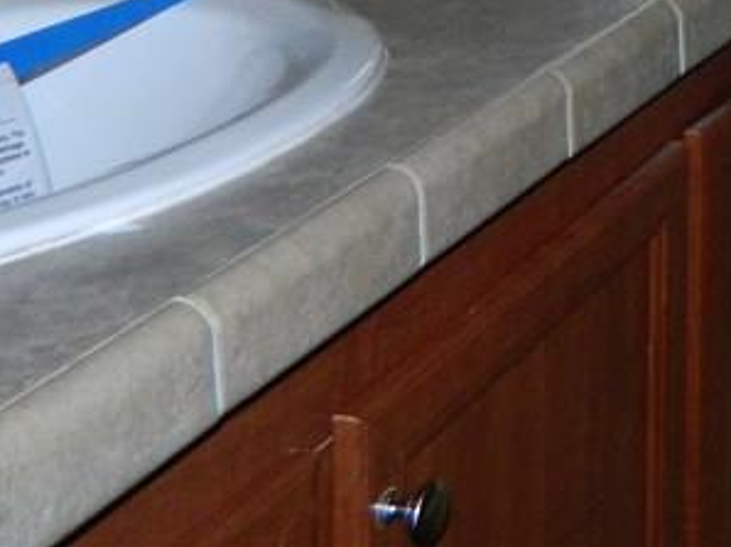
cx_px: 1212
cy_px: -392
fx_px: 1815
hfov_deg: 18.9
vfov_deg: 15.2
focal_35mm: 86
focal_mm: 4.5
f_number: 3.1
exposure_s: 1/30
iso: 200
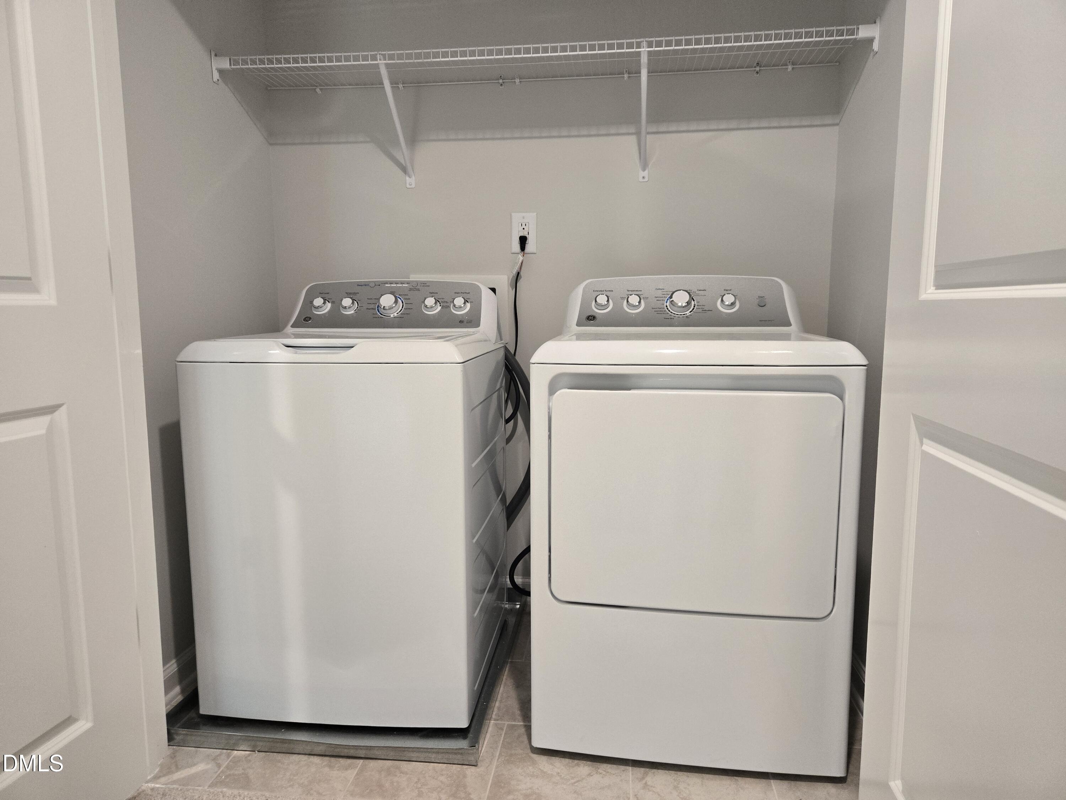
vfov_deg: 58.9
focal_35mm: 23
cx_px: 533
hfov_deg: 73.9
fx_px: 708
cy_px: 400
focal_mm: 5.4
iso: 320
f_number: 1.8
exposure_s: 1/120
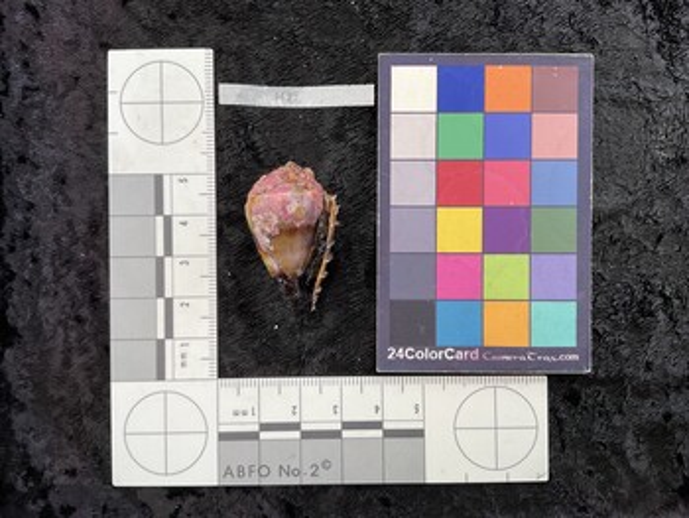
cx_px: 344
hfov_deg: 61.6
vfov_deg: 48.3
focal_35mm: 29
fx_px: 578
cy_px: 259
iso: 64
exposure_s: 1/60
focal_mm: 3
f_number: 1.8
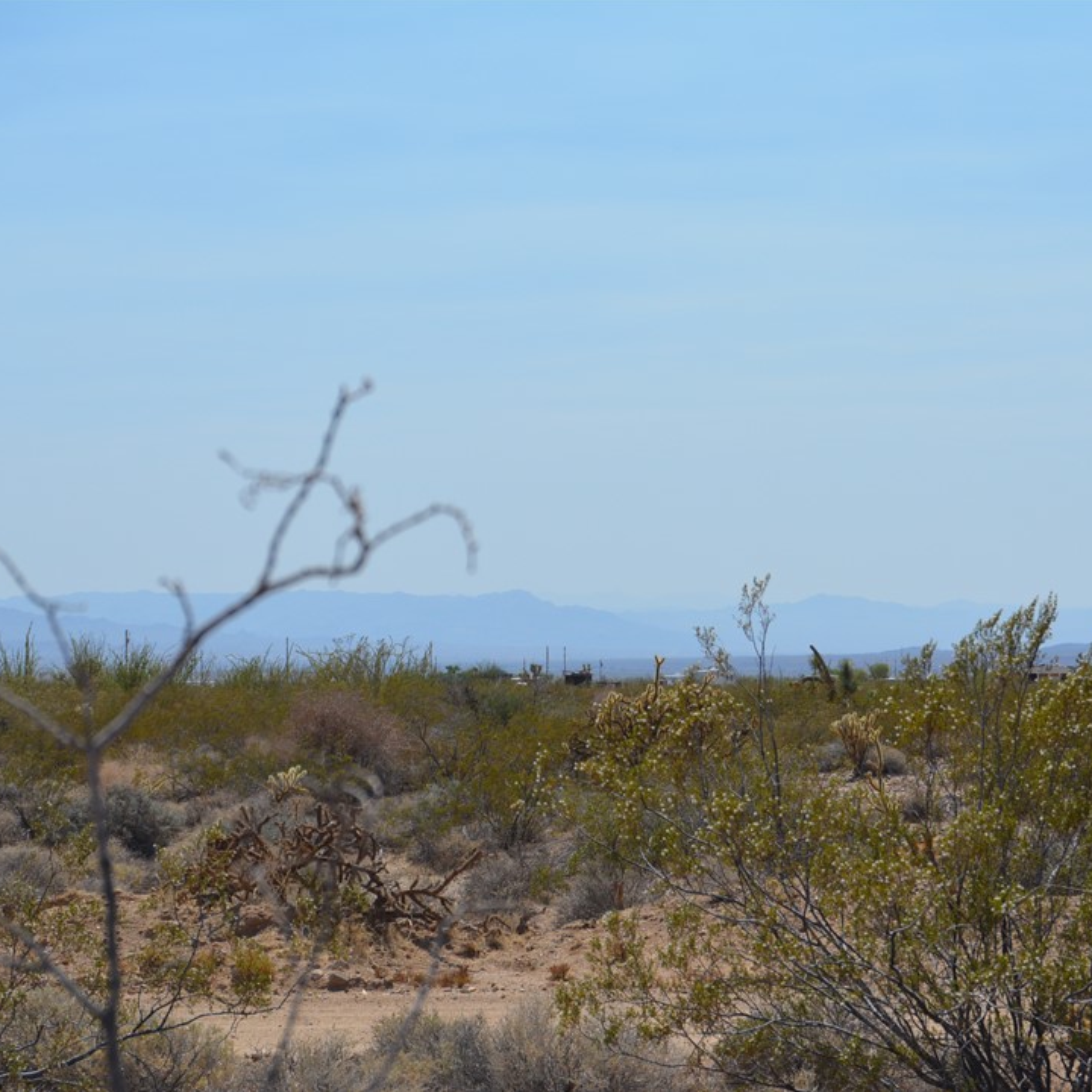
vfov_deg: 16.5
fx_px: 3770
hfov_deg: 16.5
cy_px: 546
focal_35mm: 106
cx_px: 693
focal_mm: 55
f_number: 8
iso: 400
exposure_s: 1/2000
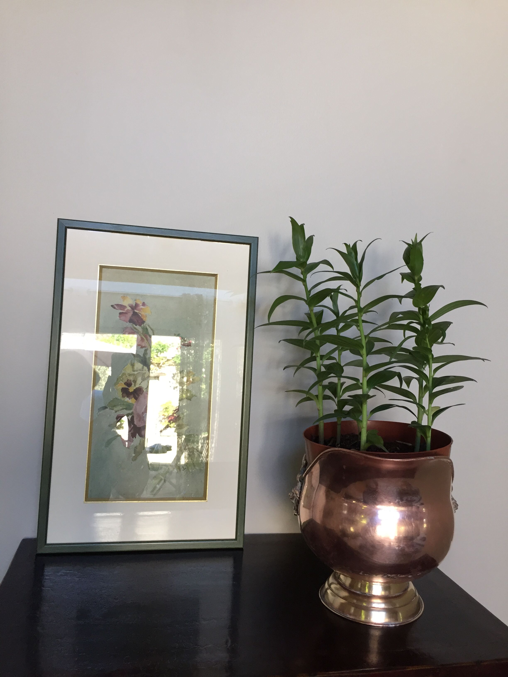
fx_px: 567
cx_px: 254
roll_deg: -2.8
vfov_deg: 61.7
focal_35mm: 29
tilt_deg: -2.8
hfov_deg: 48.2
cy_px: 338
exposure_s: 1/33
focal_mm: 4.15
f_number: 2.2
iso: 50
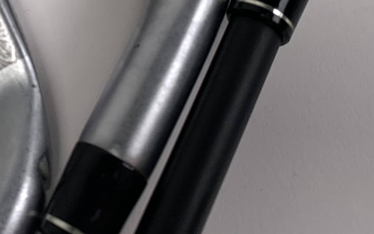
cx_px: 27
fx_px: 785
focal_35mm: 77
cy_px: -156
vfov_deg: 15.2
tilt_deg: -56.8
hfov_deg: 25.8
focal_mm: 4.25
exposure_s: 1/293
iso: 25
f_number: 1.8
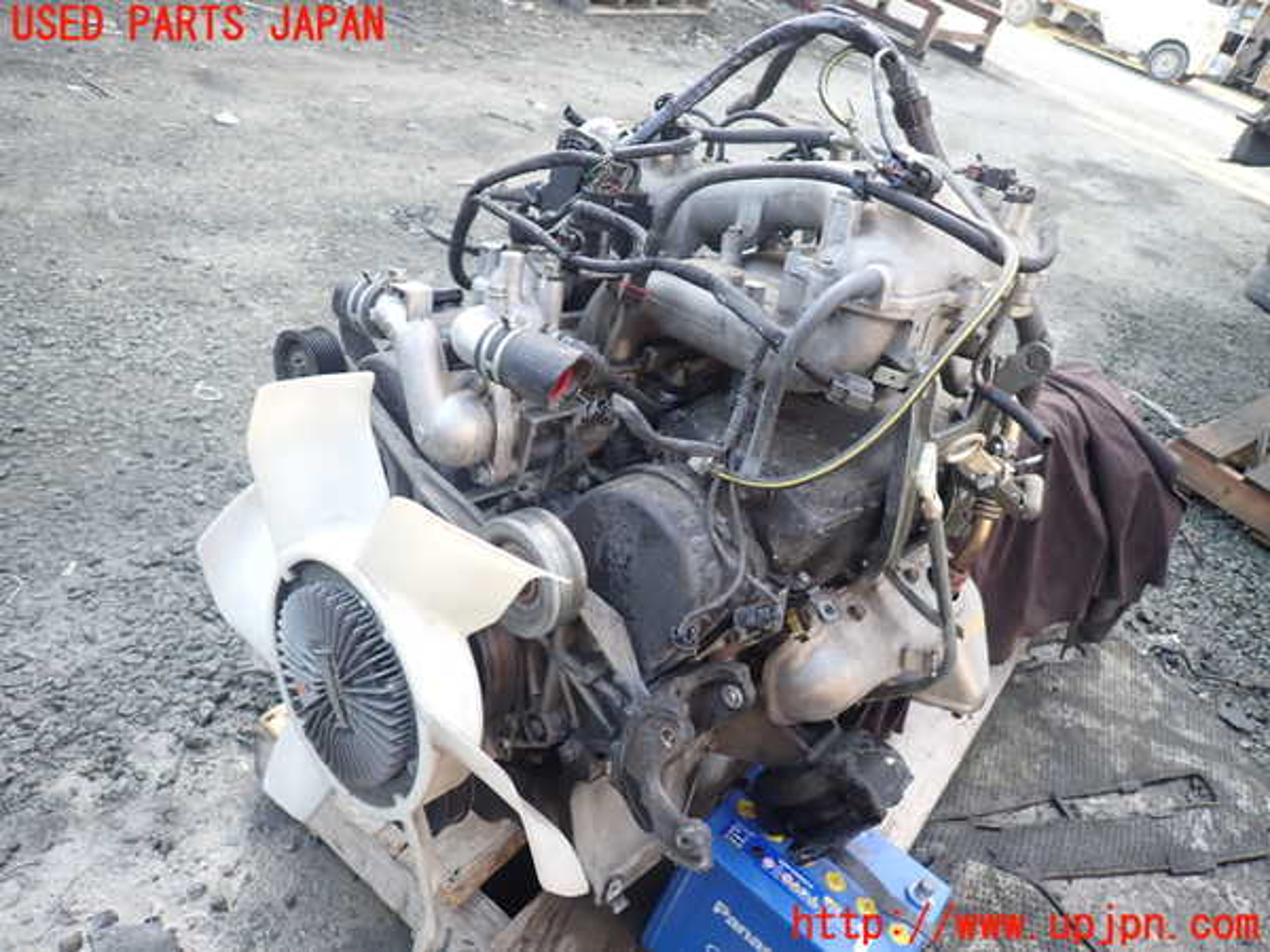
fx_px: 917
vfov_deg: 54.9
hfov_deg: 69.4
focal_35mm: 25
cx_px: 635
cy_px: 476
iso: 100
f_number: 2
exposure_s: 1/100
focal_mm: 4.5
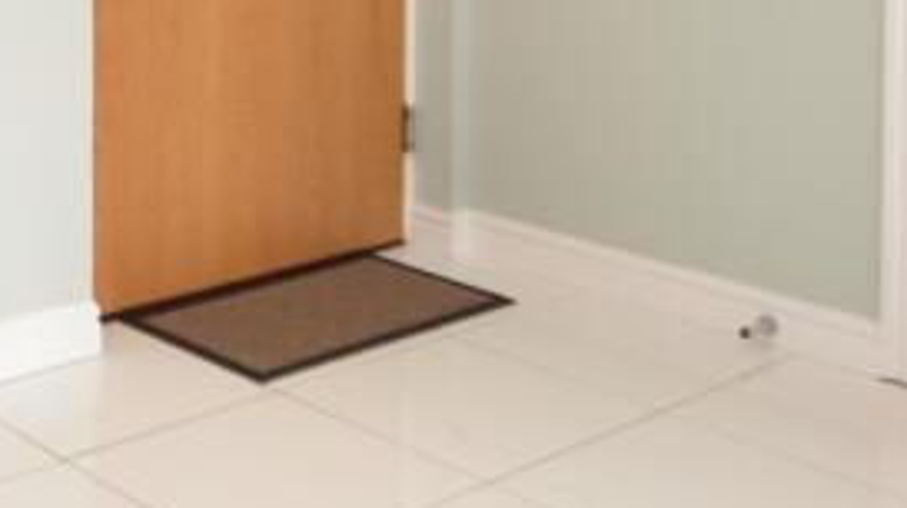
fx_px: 1418
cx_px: 123
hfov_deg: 33.9
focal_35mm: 59
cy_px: -199
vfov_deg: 18.5
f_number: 4
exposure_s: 1/60
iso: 250
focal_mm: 10
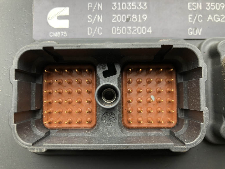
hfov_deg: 63.4
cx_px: 112
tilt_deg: -86.4
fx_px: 182
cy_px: 84
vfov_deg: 49.7
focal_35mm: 28
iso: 50
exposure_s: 1/120
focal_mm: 4
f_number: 1.8
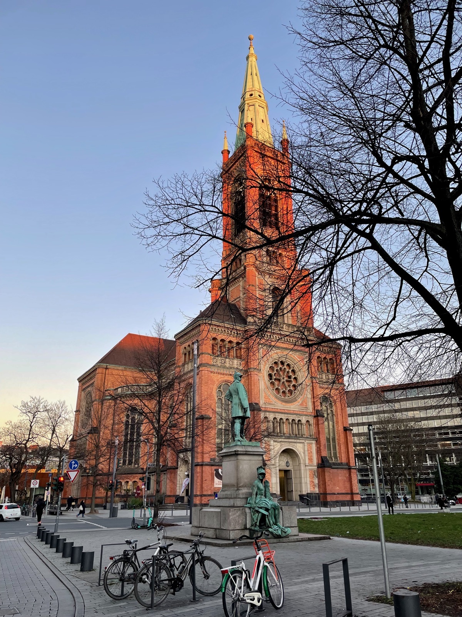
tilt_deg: +20.9
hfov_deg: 53.1
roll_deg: +1.0
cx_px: 231
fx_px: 463
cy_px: 308
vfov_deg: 67.3
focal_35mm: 26
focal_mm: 4.2
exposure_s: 1/149
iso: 32
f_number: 1.6
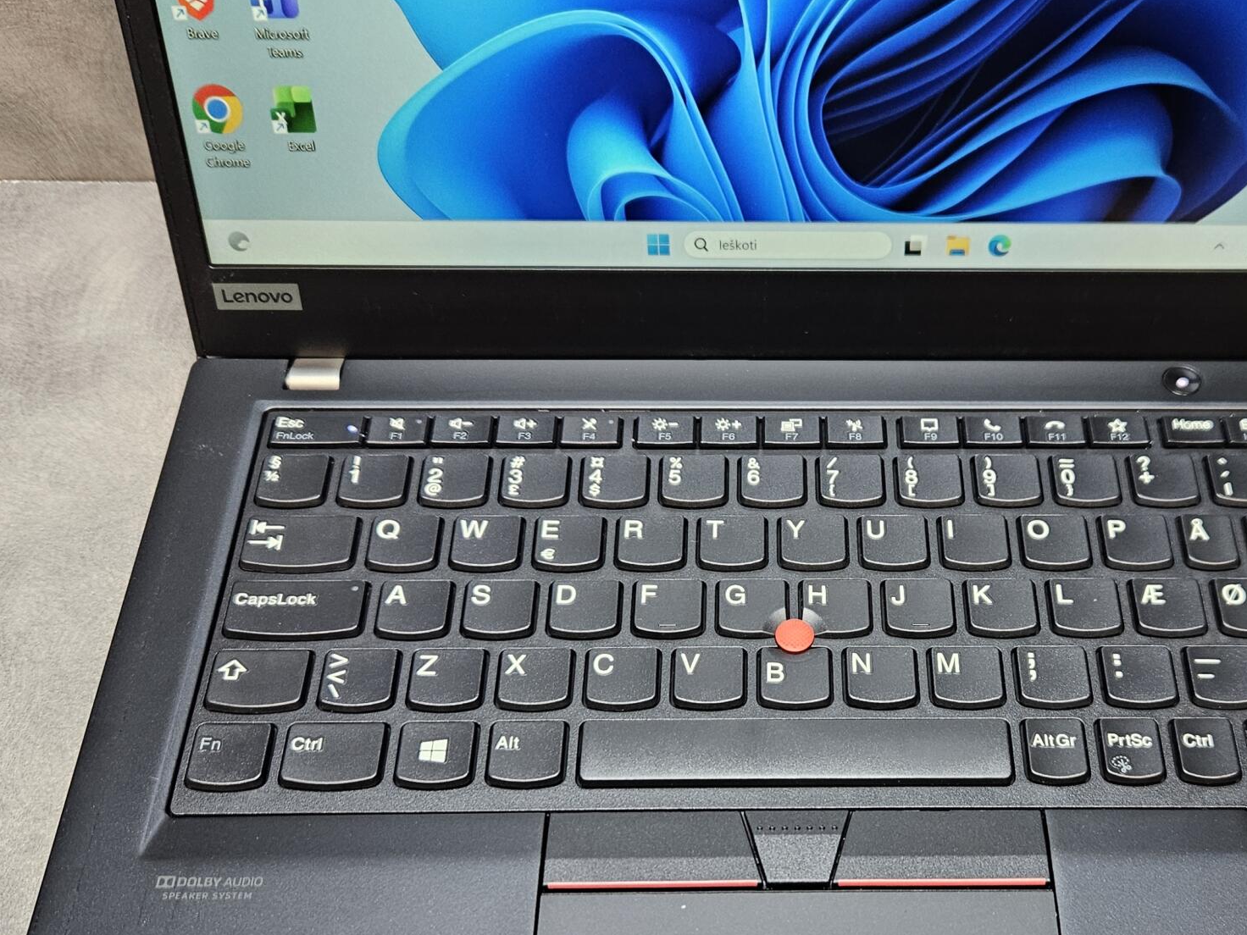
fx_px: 1441
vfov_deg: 35.7
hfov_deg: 46.1
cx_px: 823
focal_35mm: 40
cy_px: 594
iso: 320
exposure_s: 1/142
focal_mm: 5.4
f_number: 1.8
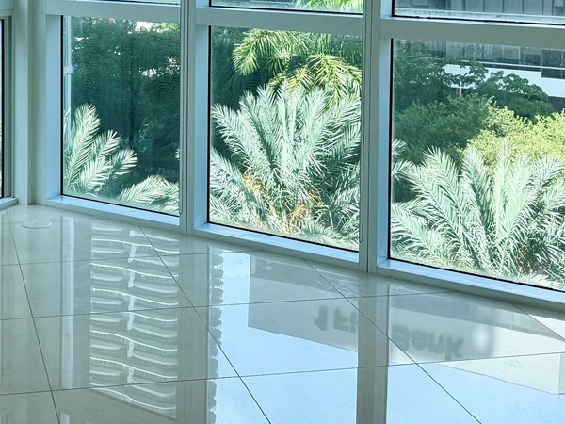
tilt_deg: -3.8
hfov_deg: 29.7
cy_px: 6
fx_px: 1045
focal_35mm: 64
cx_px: 137
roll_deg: +0.0
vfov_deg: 22.1
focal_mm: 6.76
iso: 80
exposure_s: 1/840
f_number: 1.78
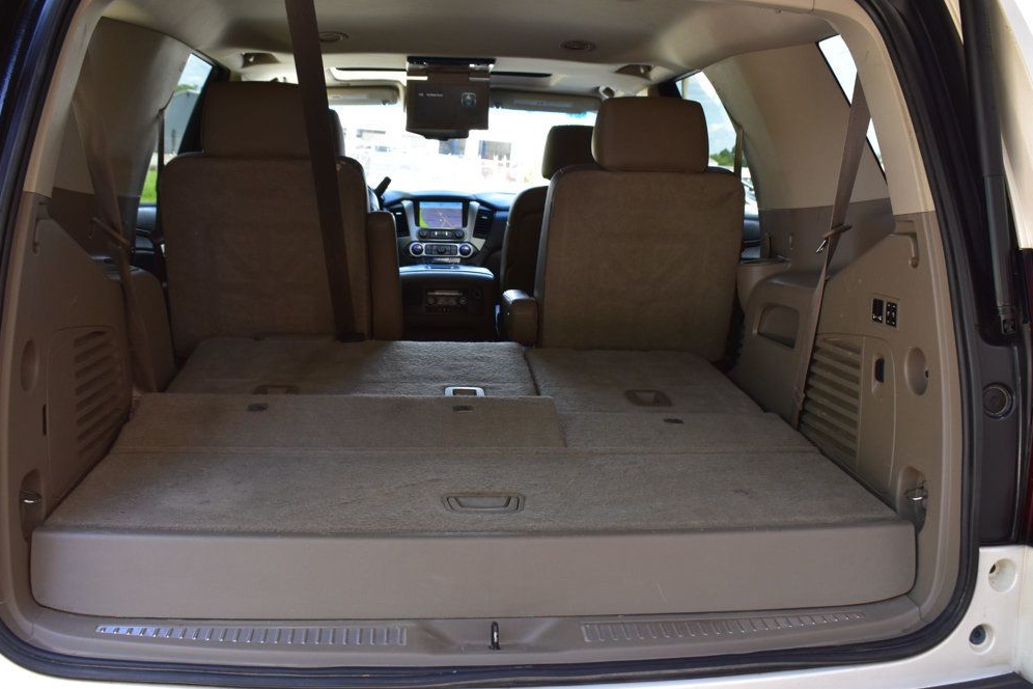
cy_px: 336
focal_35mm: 37
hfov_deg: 51.9
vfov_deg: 35.9
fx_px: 1062
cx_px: 518
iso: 400
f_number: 8
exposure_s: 1/60
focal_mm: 24
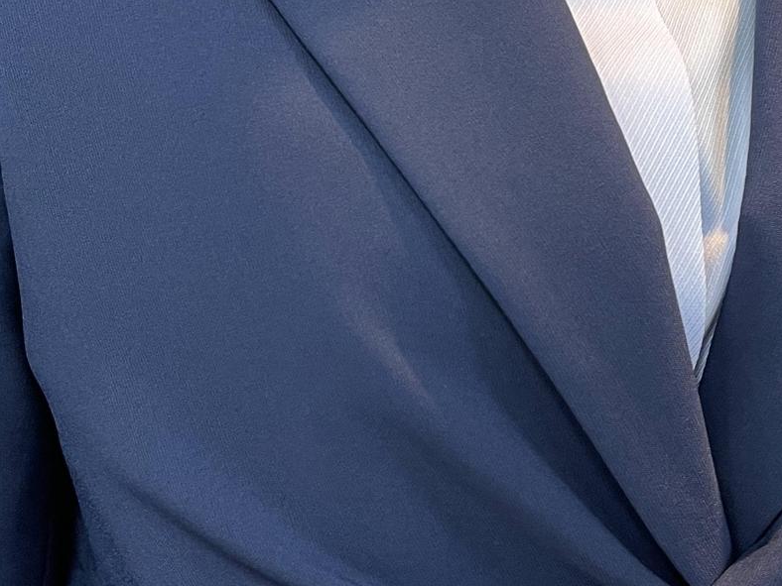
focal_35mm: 66
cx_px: 515
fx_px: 1491
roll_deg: +0.7
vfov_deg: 22.1
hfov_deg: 29.2
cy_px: 172
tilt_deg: -4.4
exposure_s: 1/60
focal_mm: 5.1
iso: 160
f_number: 1.6
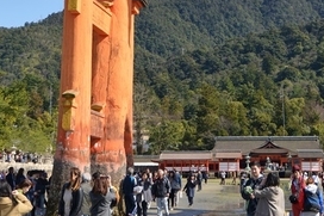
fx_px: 926
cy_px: -33
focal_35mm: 103
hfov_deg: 19.7
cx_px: 228
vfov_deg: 13.0
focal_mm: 35
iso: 400
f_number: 8
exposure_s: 1/800
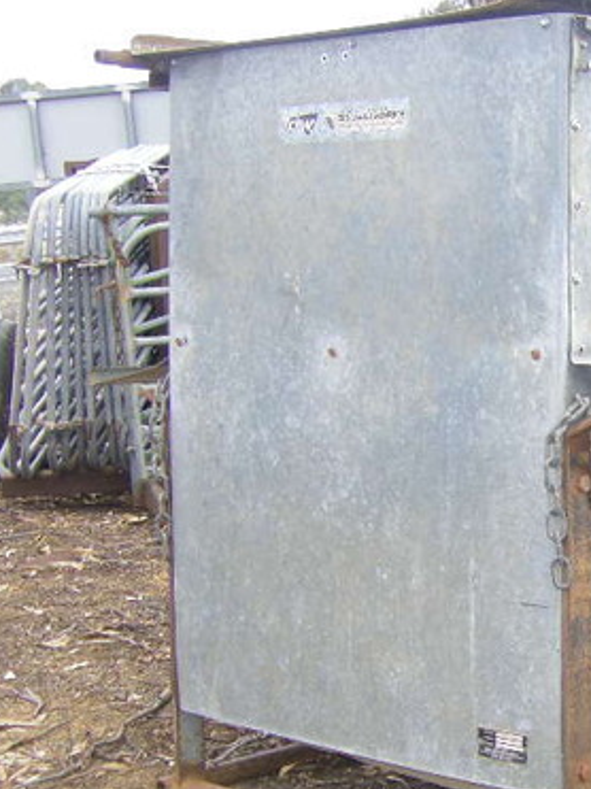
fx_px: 1868
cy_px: 547
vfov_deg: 23.7
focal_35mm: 82
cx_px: 733
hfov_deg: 17.1
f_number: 3.5
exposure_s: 1/125
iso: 80
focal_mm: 6.3
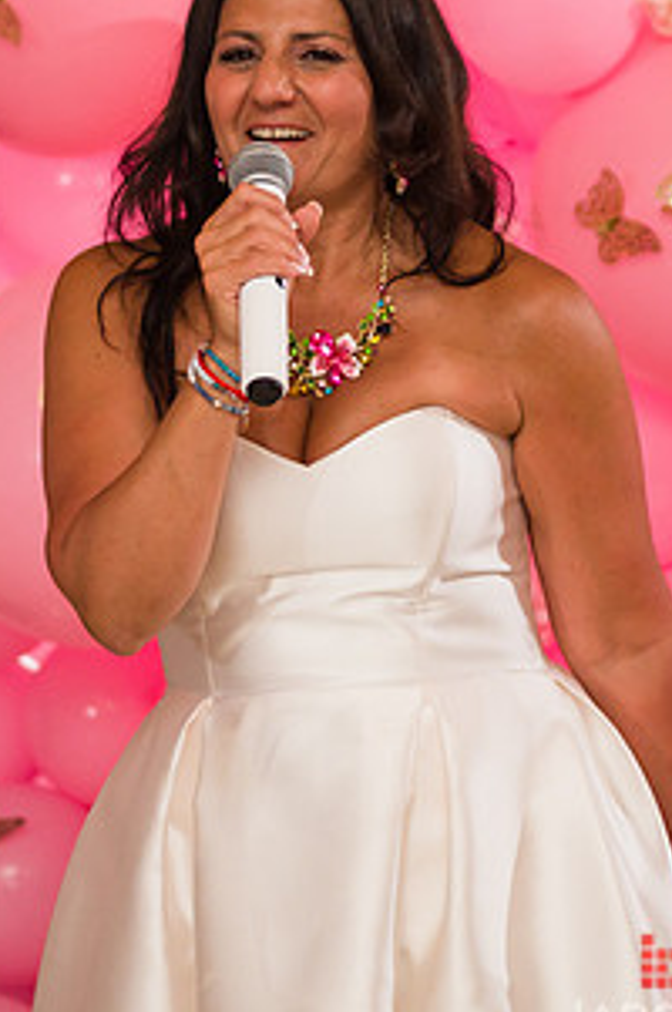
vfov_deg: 13.3
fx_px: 4322
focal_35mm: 154
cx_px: 297
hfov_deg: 8.9
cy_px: 268
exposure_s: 1/200
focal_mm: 62
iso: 800
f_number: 3.2
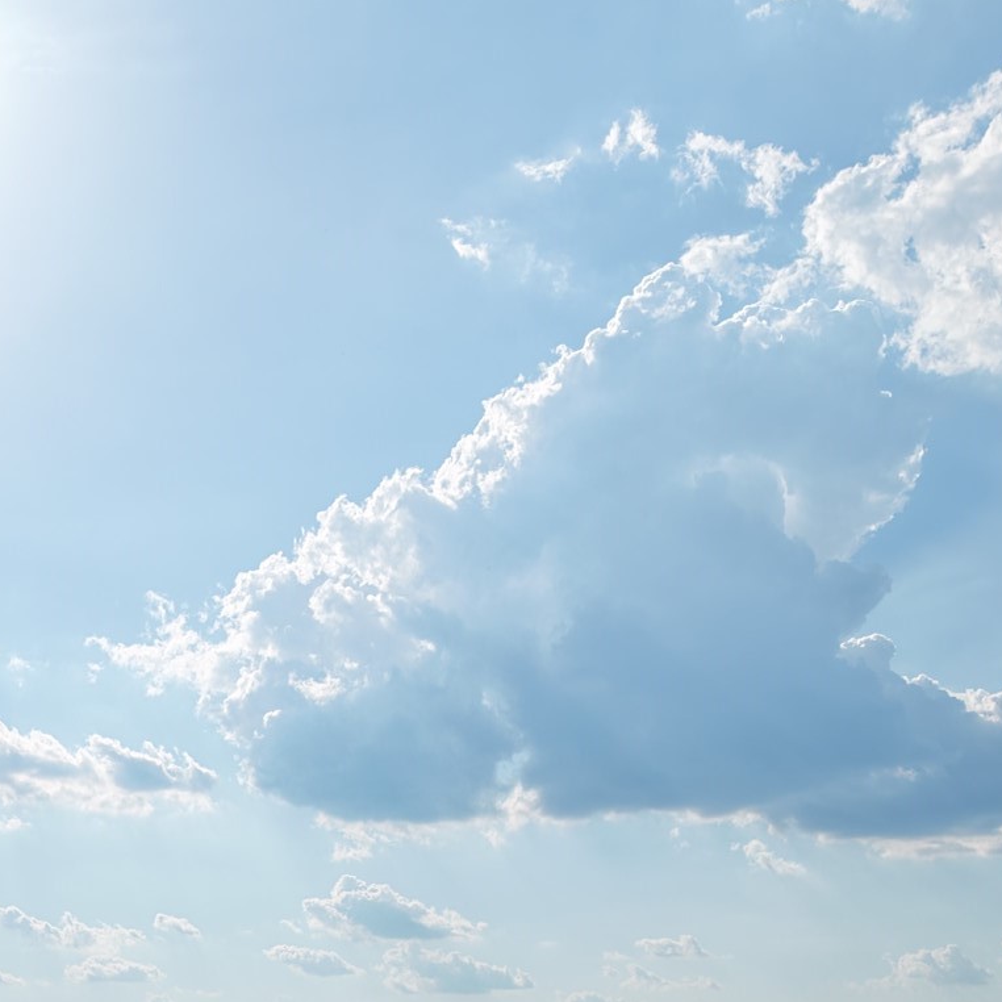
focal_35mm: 57
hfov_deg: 29.4
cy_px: 1155
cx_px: 199
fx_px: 1867
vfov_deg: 27.1
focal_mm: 8.67
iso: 170
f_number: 1.8
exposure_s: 1/8000
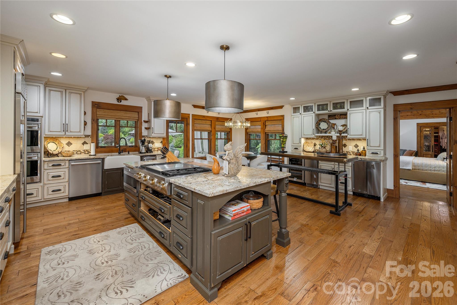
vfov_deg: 81.3
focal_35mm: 14
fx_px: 178
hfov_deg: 104.2
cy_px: 152
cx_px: 228
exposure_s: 1/25
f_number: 7.1
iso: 320
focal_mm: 14
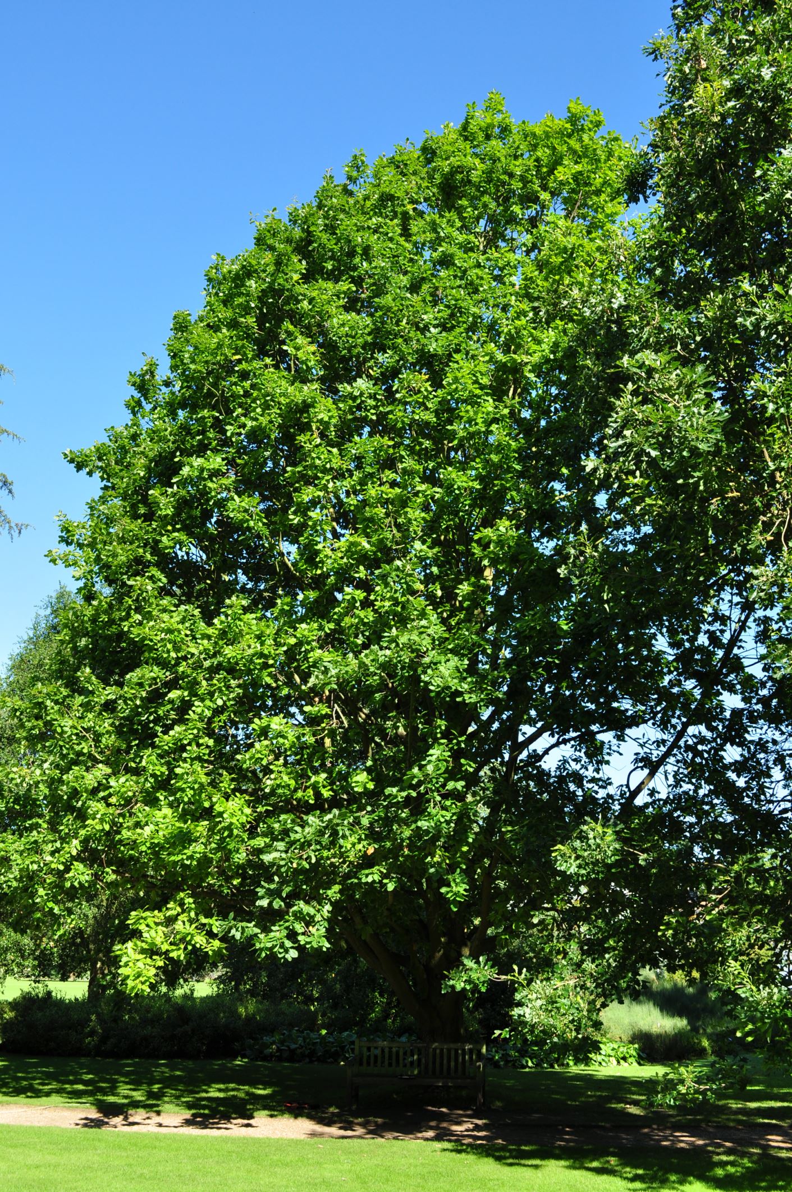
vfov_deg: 53.2
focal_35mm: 36
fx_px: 1191
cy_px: 596
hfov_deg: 36.8
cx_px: 396
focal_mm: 24
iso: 200
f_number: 11
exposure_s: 1/125
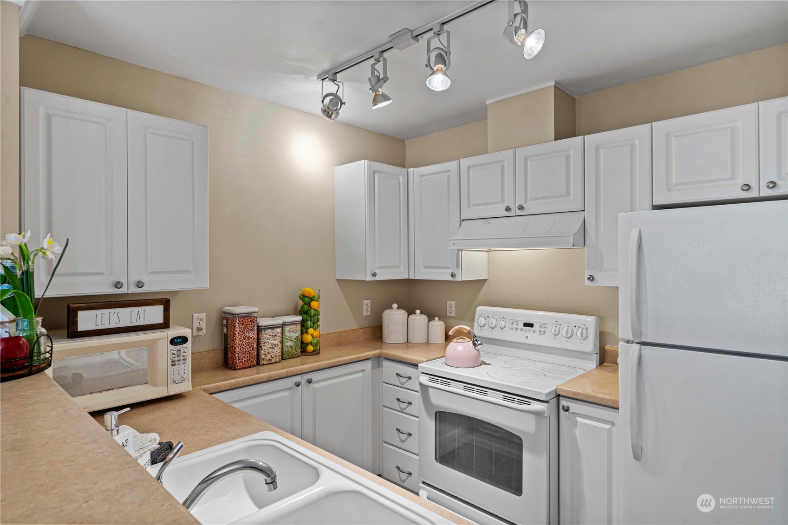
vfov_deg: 64.5
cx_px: 394
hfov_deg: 86.9
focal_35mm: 19
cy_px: 262
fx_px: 416
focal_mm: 19
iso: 1000
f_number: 8
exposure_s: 1/13
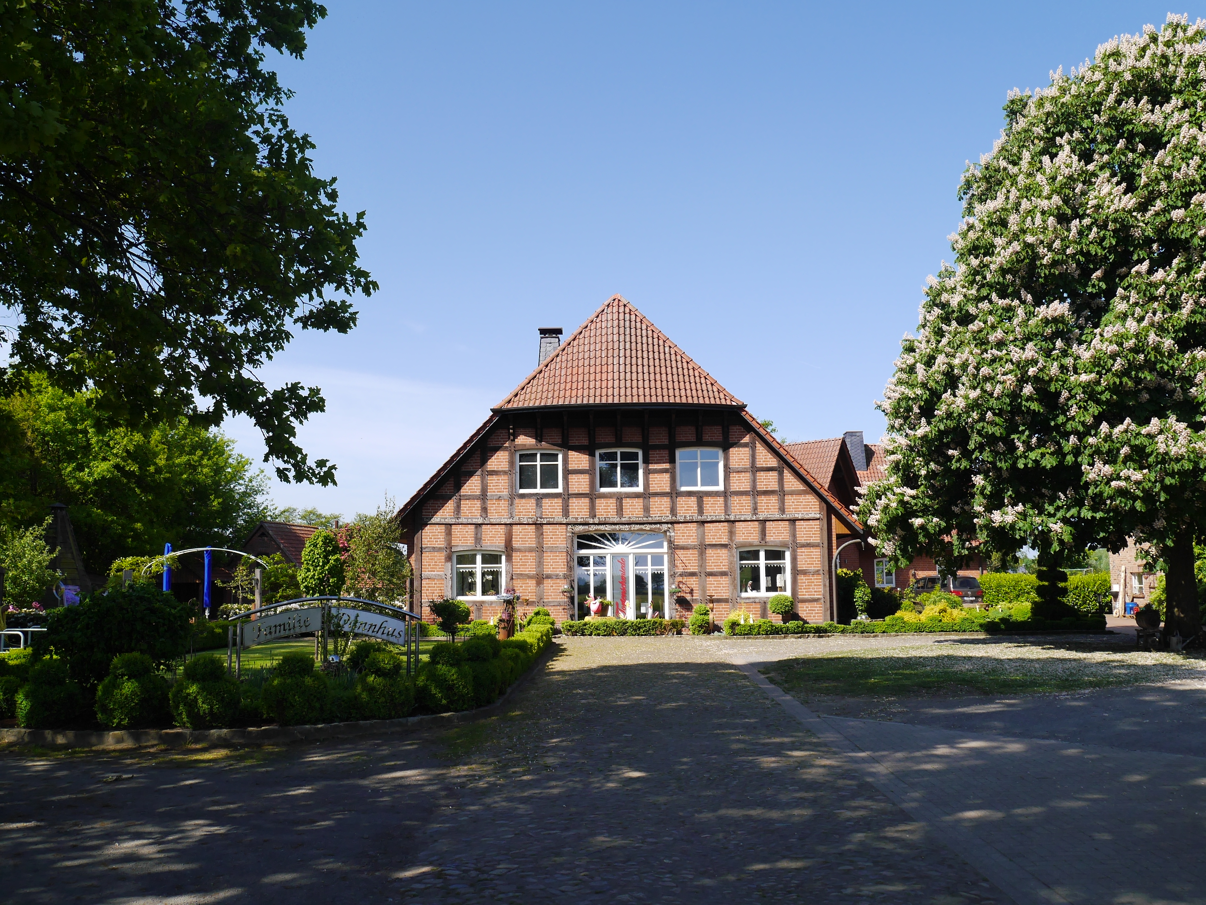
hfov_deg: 56.8
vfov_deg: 44.2
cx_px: 603
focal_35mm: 32
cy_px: 452
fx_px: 1115
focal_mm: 16
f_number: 7.1
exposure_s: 1/320
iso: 160
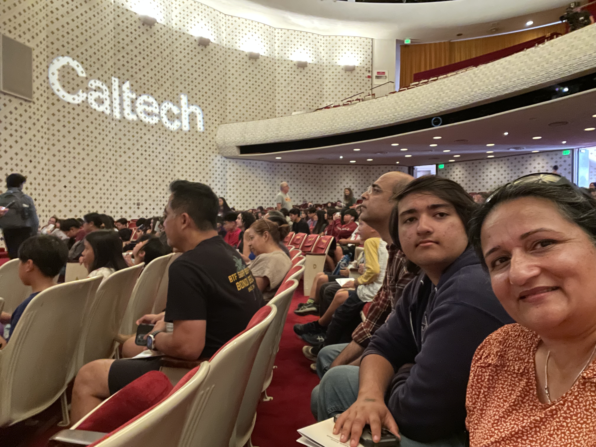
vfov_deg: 58.9
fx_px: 396
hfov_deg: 73.9
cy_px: 224
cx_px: 298
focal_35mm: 23
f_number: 2.2
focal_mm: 2.71
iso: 1600
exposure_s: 1/15
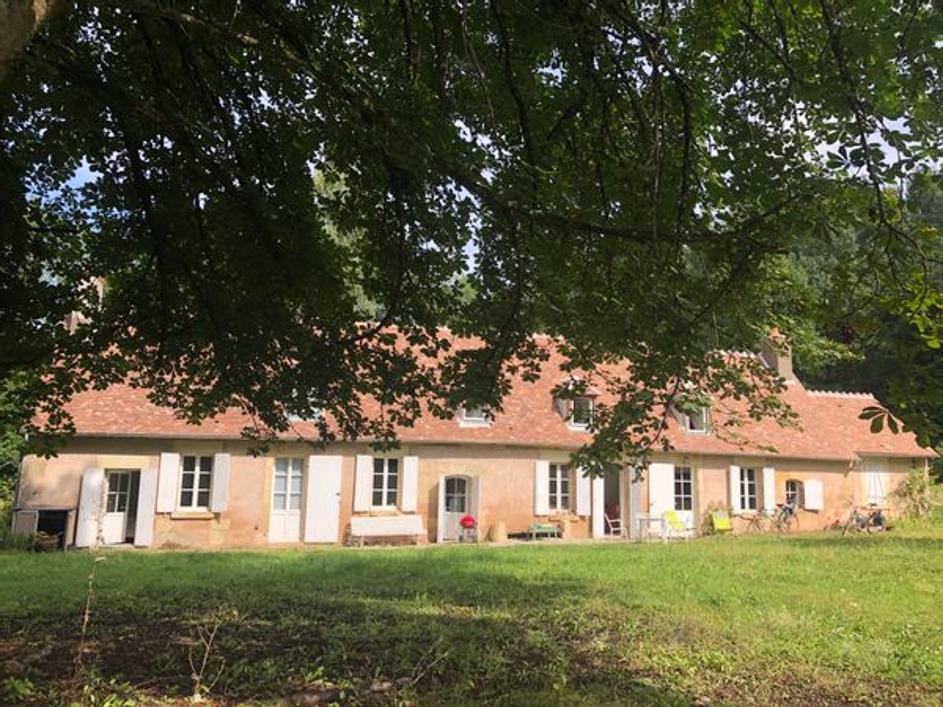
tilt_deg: +10.2
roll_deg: -2.4
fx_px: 763
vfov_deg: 49.7
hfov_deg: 63.4
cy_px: 354
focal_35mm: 28
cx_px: 472
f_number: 1.8
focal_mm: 4
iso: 20
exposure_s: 1/923
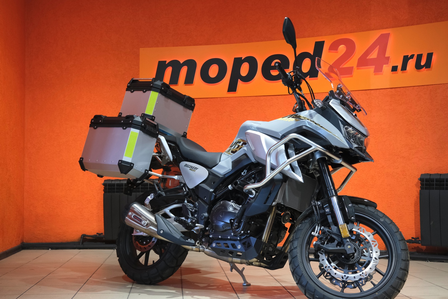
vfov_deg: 27.5
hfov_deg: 40.3
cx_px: 224
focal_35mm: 49
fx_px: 610
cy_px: 150
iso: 1600
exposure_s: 1/100
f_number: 4
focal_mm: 32.5
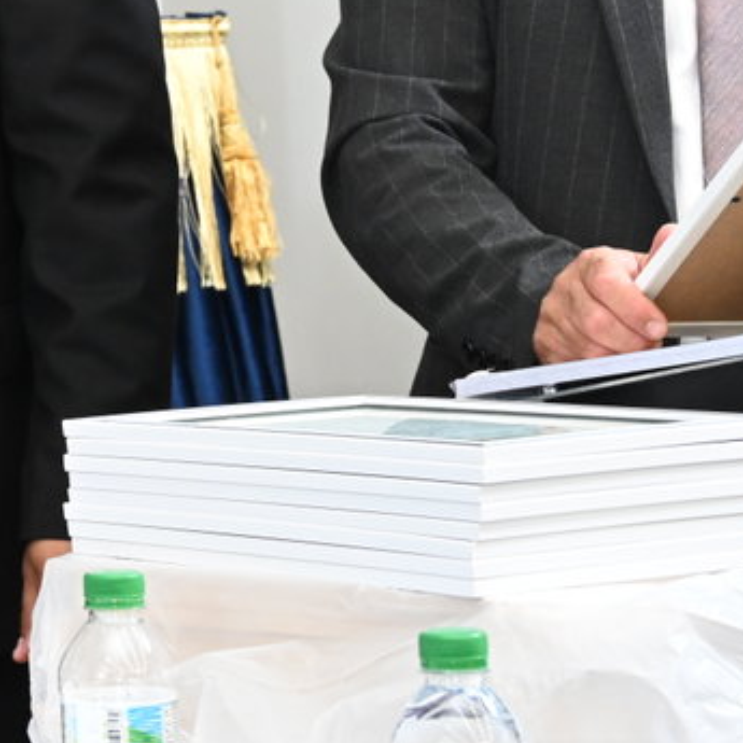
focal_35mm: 183
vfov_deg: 9.4
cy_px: -160
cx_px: -719
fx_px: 4444
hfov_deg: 9.0
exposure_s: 1/125
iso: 2000
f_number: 9
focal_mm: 53
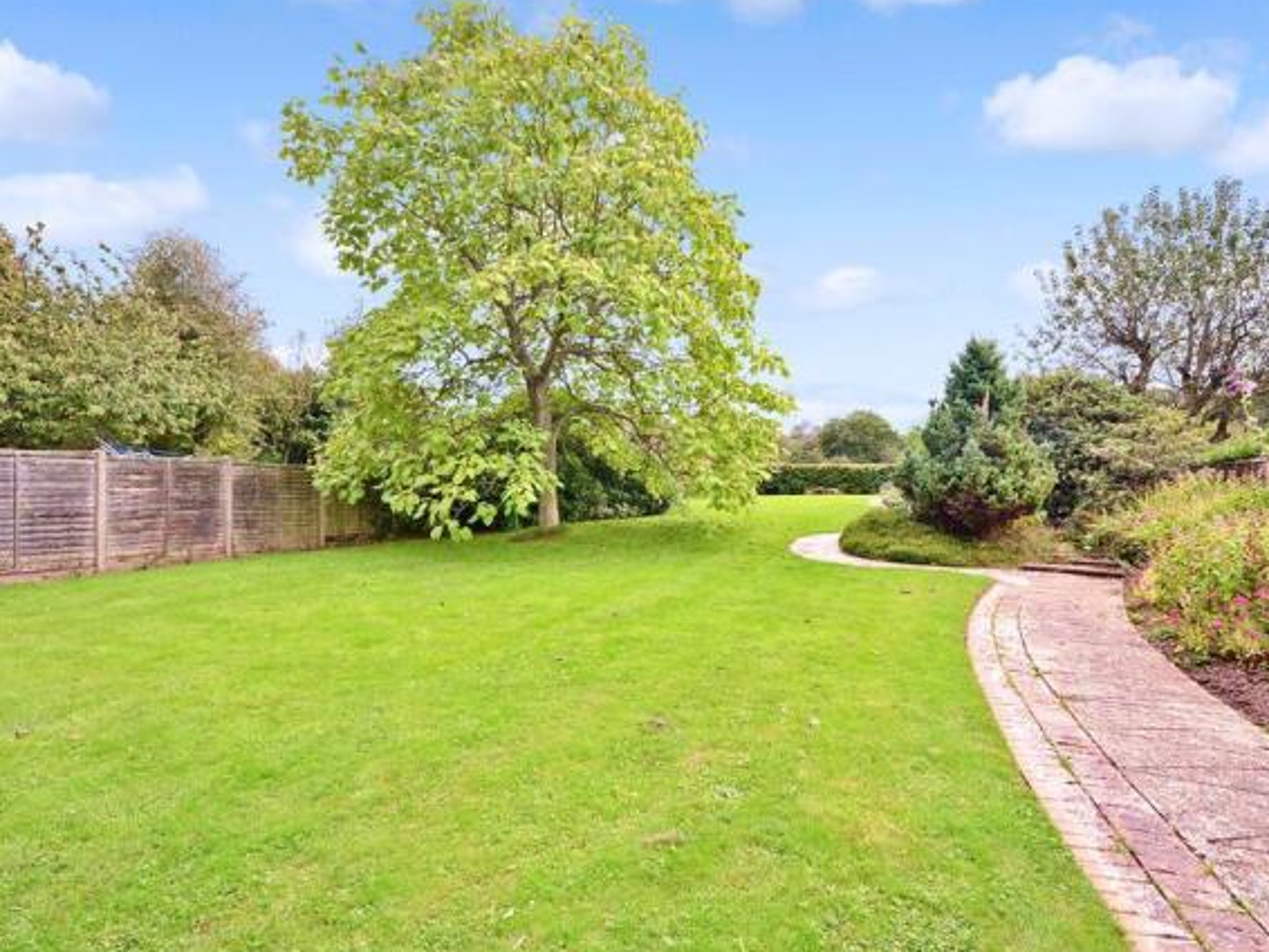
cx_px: 659
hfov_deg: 81.7
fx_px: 733
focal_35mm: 20
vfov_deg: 66.0
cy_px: 475
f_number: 13
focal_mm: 12
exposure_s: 1/30
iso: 400
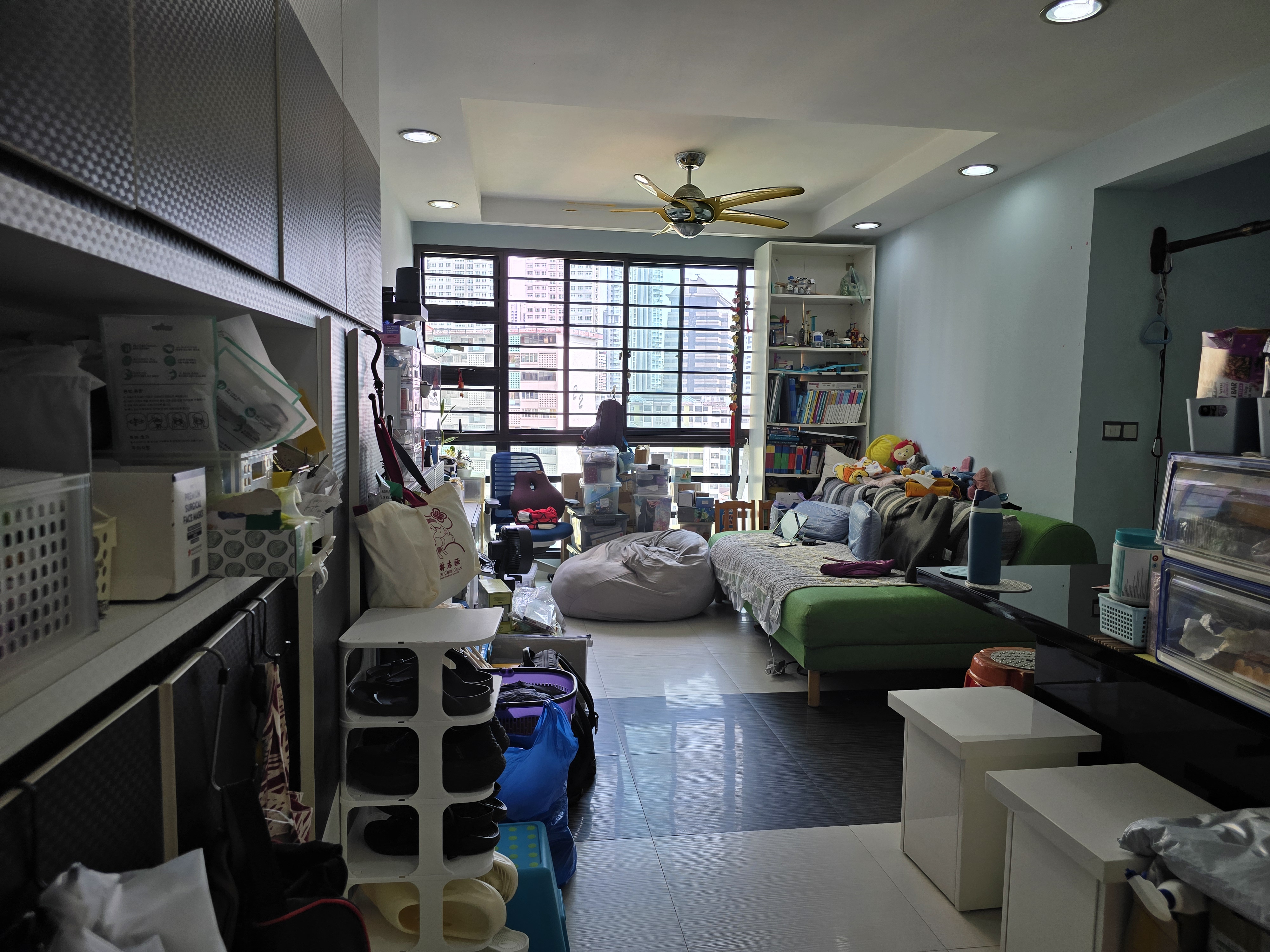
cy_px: 476
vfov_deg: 58.9
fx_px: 844
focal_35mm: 23
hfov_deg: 73.9
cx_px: 635
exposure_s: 1/180
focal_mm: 6.3
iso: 32
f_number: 1.7
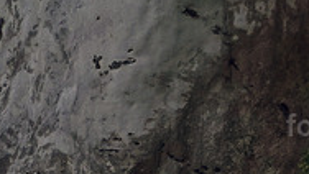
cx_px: -401
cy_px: -272
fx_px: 2853
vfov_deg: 3.4
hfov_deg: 6.0
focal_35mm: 348
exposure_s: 1/1000
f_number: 4
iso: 100
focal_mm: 22.19
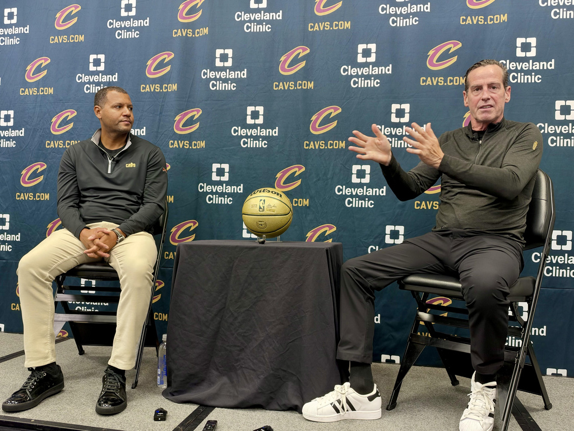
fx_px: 497
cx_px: 287
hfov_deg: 60.0
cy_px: 216
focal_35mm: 30
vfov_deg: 46.8
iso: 160
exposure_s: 1/60
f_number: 1.5
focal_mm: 6.9
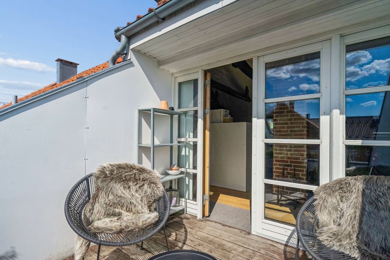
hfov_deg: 93.3
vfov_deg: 70.4
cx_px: 195
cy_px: 130
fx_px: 184
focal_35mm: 17
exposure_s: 1/6400
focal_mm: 17
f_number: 5.6
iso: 500
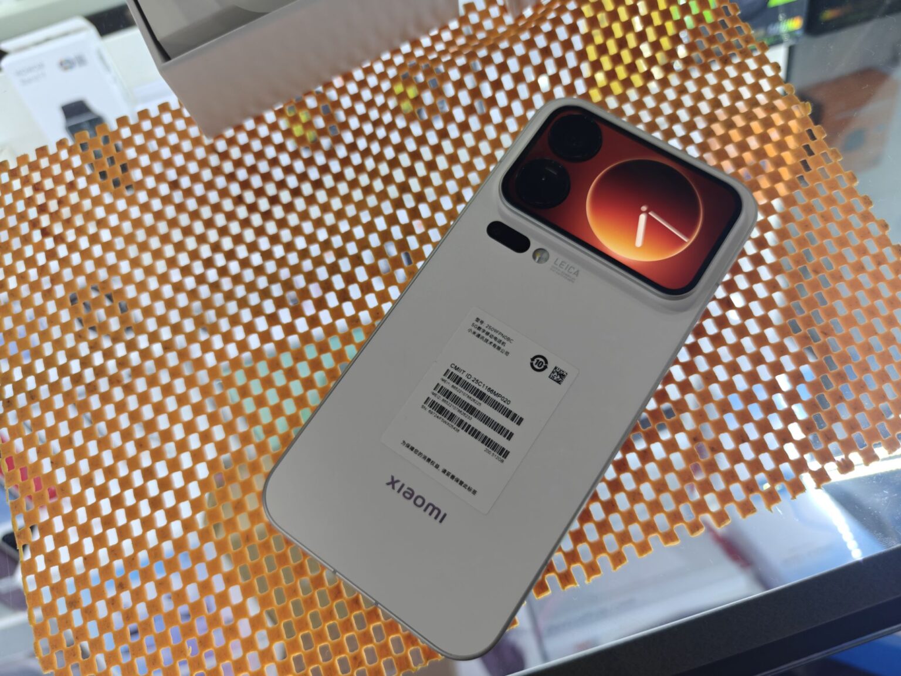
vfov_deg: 58.9
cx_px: 450
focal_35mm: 23
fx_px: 599
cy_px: 338
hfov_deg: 73.9
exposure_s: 1/100
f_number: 1.6
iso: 50
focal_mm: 6.06
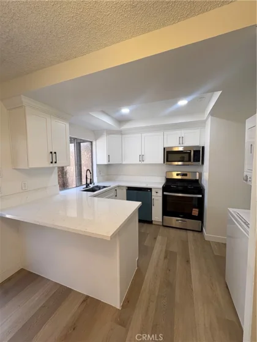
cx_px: 128
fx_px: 139
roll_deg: -0.7
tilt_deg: -5.2
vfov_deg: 102.1
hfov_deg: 85.7
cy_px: 171
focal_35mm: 14
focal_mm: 2.22
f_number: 2.2
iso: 64
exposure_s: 1/99
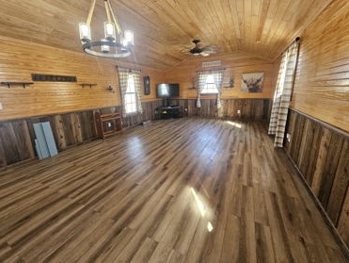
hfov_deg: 101.9
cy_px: 126
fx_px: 141
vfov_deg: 85.7
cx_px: 165
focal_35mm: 14
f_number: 2.2
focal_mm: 1.7
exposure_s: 1/60
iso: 250
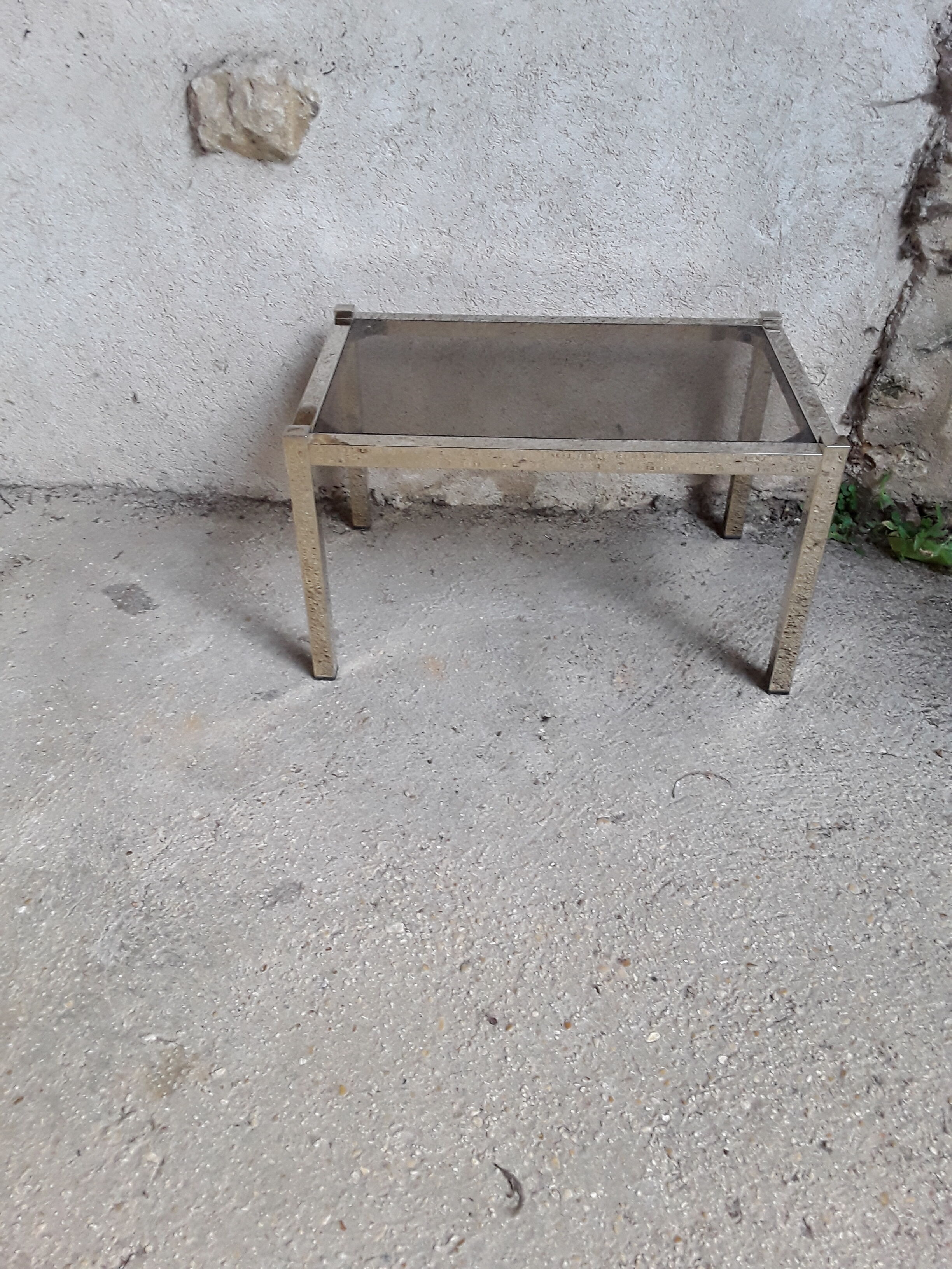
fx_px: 990
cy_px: 634
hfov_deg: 51.4
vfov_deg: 65.3
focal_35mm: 27
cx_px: 476
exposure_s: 1/33
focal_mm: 2.91
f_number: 1.9
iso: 100
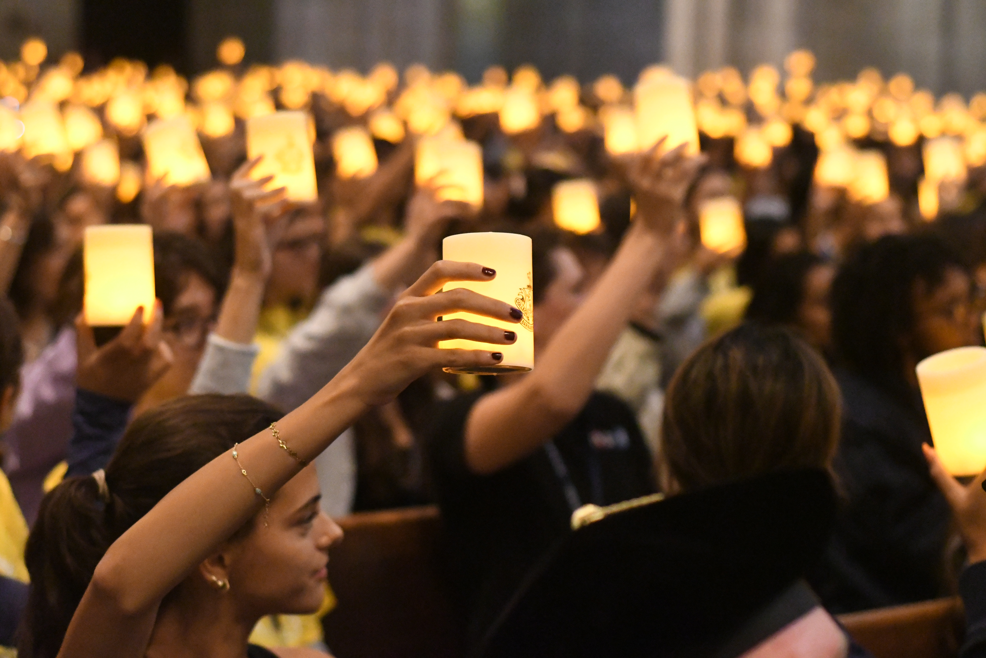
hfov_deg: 27.0
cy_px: 329
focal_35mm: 75
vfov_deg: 18.2
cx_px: 493
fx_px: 2054
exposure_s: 1/400
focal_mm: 50
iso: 16000
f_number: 2.8
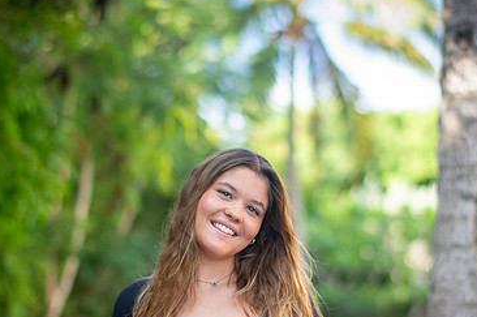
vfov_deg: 14.8
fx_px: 1217
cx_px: 228
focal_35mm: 92
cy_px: 234
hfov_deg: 22.2
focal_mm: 58
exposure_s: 1/2000
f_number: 1.8
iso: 2000
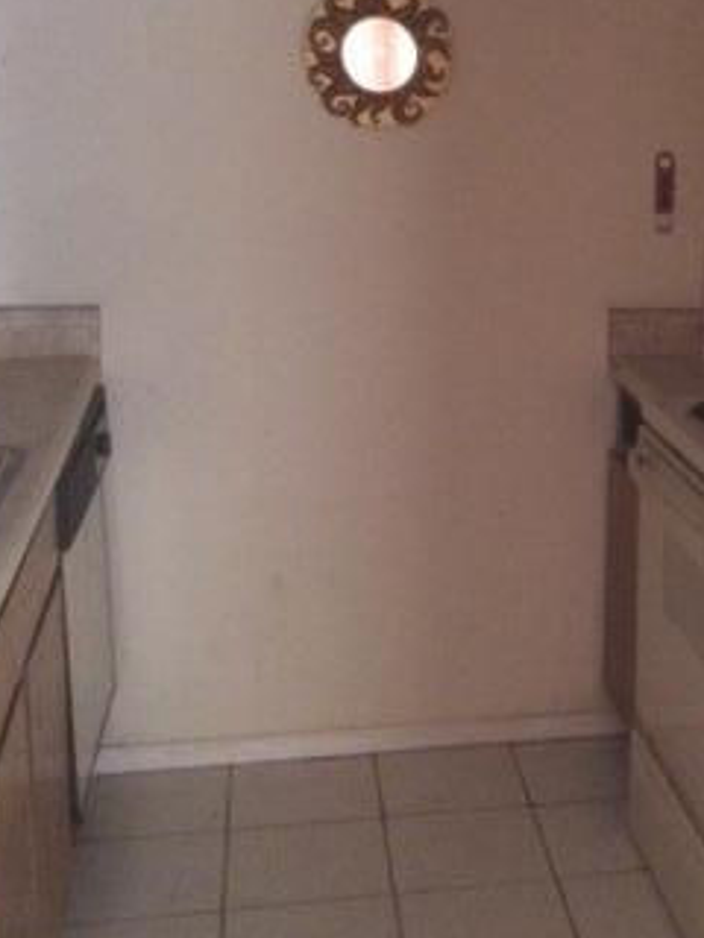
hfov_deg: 23.6
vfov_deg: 32.0
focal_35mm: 60
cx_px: 663
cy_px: 355
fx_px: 1627
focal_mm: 4.12
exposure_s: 1/15
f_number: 2.2
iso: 500
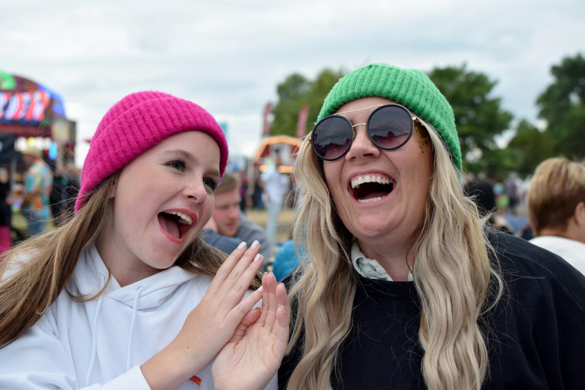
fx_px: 853
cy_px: 195
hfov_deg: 37.9
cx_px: 292
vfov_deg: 25.8
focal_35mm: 52
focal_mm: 35
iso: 450
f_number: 4
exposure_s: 1/1000
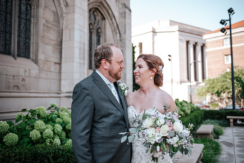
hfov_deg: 54.4
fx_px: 237
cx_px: 122
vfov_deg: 37.9
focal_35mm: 35
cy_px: 82
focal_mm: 35
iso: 100
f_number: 2.2
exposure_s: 1/500
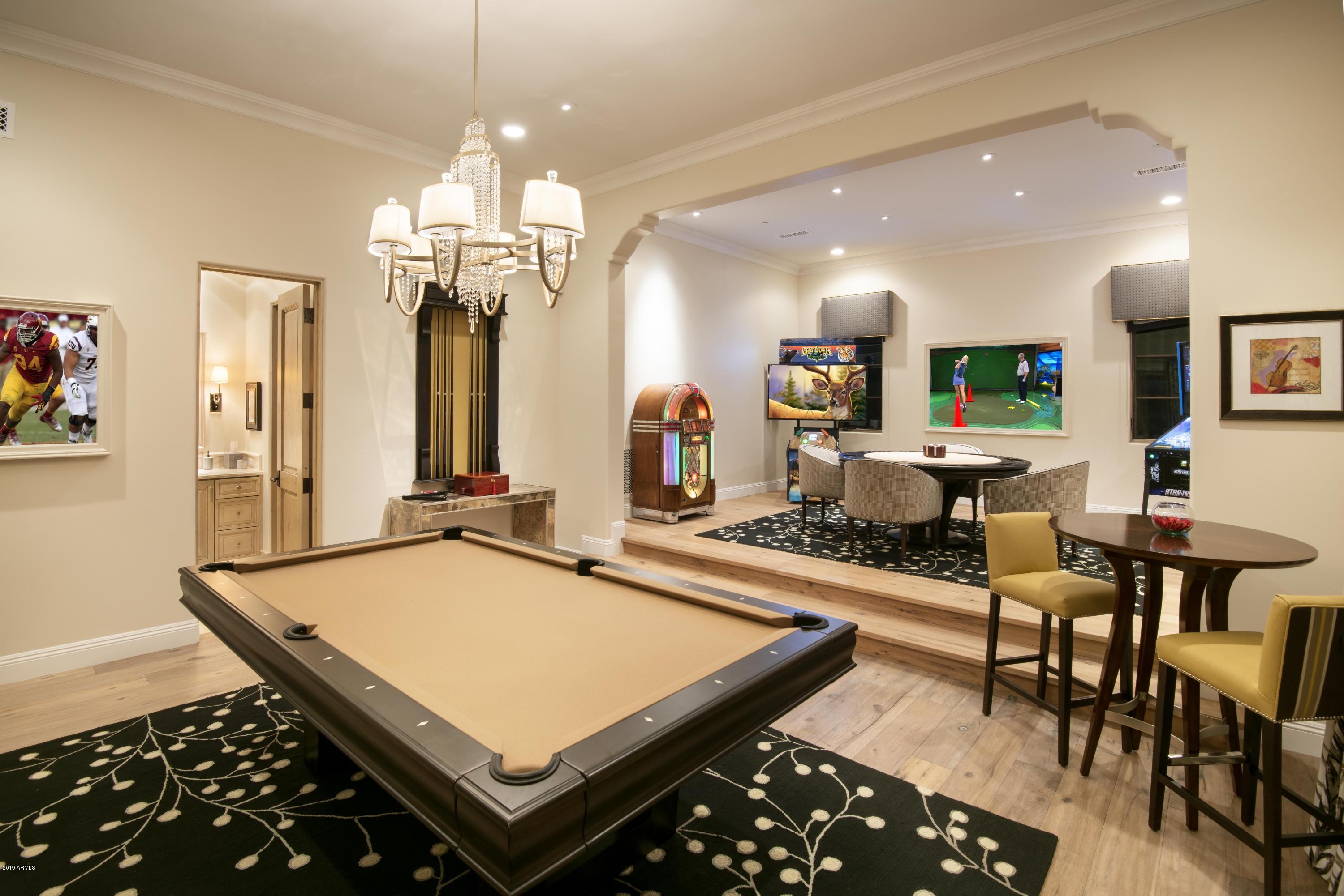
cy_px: 448
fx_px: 597
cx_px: 672
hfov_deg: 96.7
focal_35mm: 16
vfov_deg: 73.8
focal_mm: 16
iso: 100
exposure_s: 4
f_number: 13
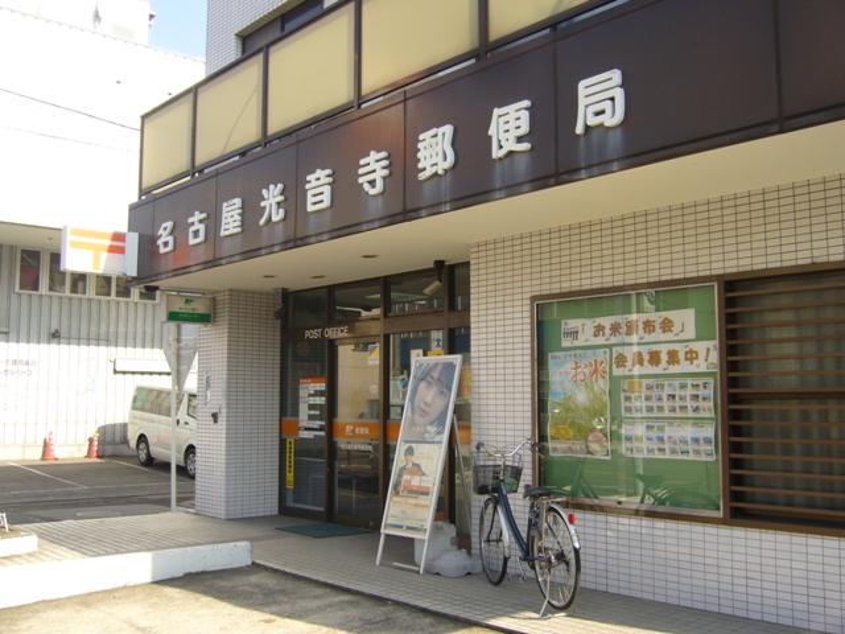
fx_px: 854
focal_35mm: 35
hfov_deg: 52.6
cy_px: 317
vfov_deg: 40.7
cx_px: 422
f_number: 5.6
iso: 80
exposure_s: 1/160
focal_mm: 5.8
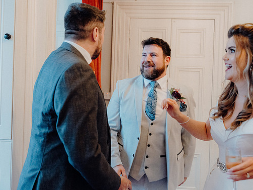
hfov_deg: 45.7
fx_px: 300
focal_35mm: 41
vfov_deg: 35.2
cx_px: 138
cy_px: 94
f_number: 3.5
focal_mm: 37
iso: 5000
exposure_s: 1/200
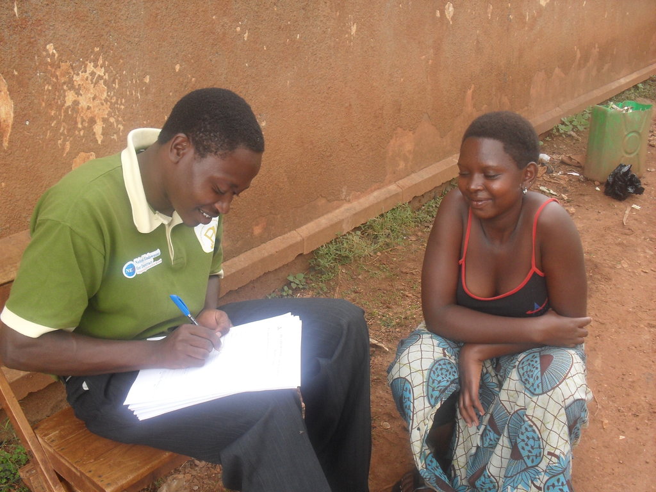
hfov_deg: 49.0
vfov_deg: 37.7
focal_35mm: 38
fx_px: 720
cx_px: 328
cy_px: 246
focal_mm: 6.3
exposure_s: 1/125
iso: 80
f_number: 2.8
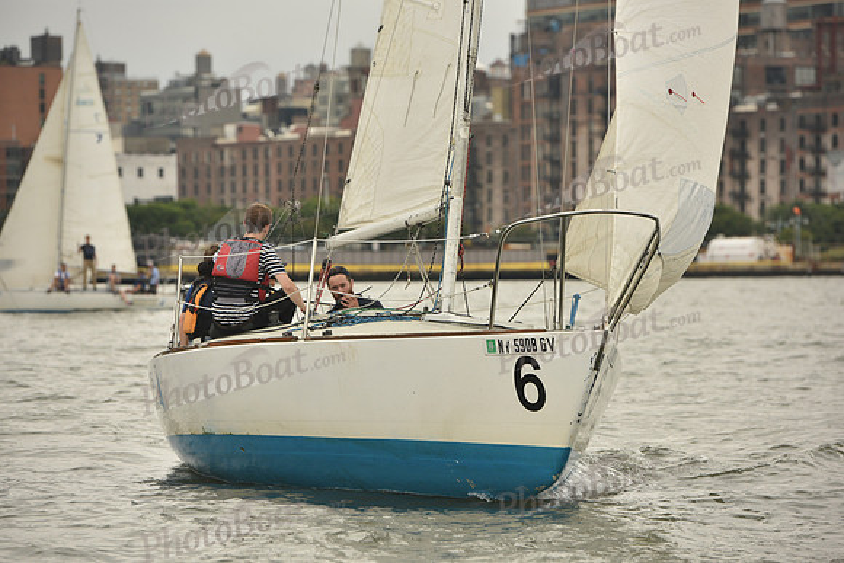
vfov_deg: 8.1
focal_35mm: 170
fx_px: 3986
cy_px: 282
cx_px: 422
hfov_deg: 12.1
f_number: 5.6
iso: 320
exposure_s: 1/1600
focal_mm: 170
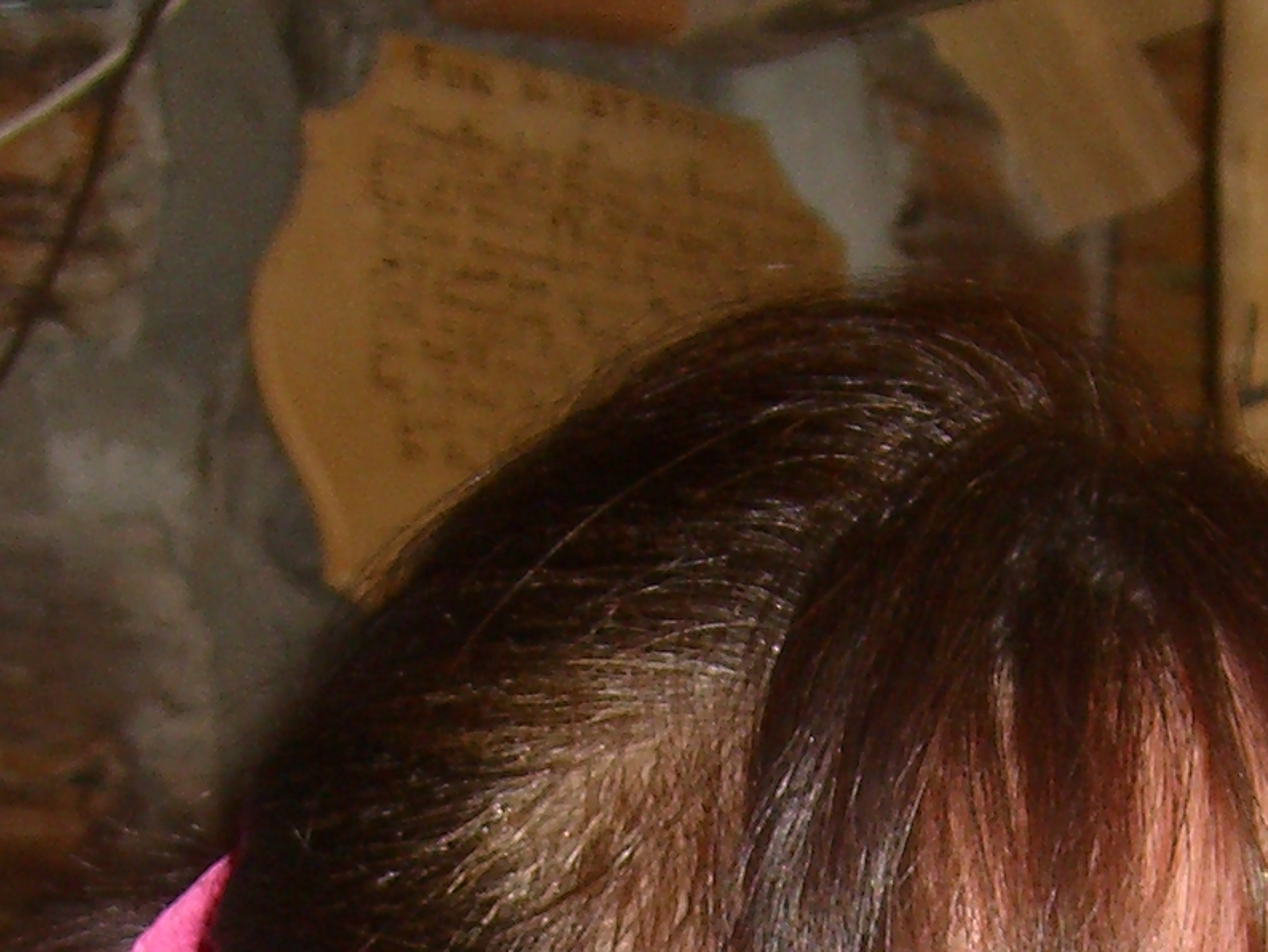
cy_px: 1706
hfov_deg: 13.4
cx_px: 746
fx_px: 5386
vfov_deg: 9.6
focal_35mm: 147
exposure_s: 1/60
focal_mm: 7.9
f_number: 2.8
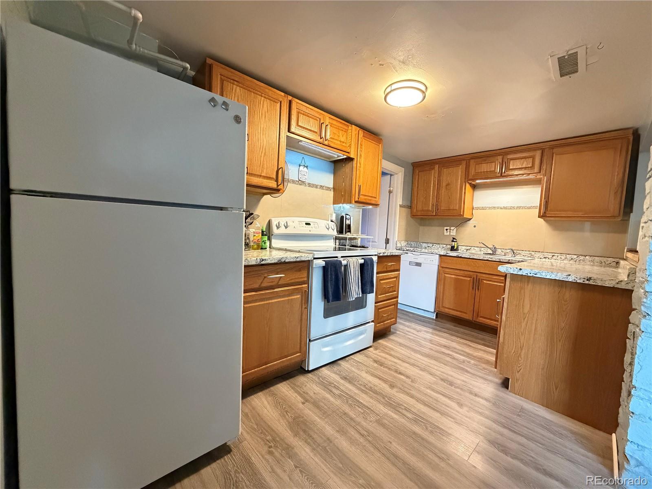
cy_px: 244
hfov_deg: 102.1
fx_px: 264
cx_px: 326
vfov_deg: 85.7
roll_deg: -3.3
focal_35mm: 14
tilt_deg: -3.4
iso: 800
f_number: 2.2
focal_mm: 2.22
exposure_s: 1/60
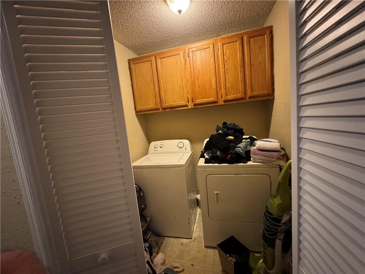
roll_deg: +6.2
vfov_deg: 85.7
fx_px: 148
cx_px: 182
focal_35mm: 14
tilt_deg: -6.6
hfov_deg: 102.1
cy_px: 137
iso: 1250
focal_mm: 2.22
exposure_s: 1/40
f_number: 2.2
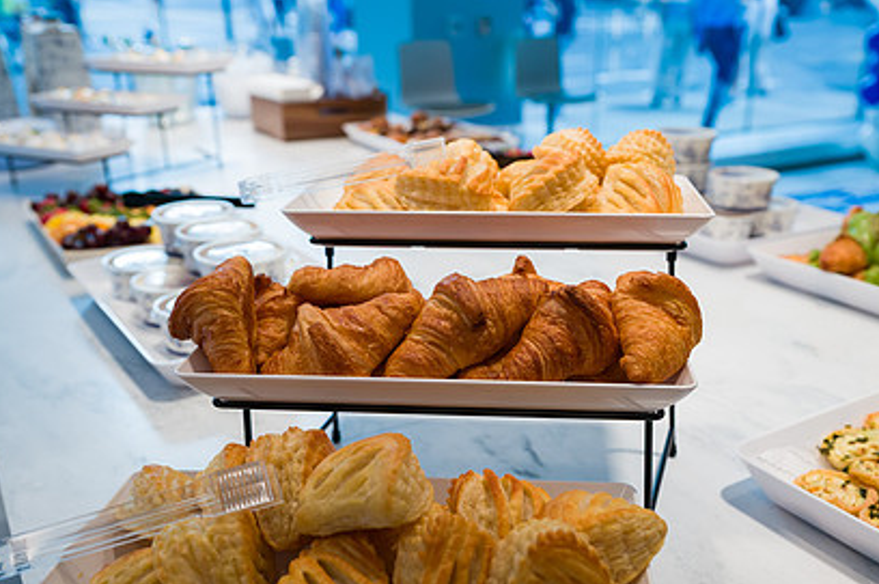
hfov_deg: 51.9
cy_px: 369
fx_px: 902
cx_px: 462
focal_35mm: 37
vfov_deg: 35.6
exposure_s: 1/200
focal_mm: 24
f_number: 3.5
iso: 400
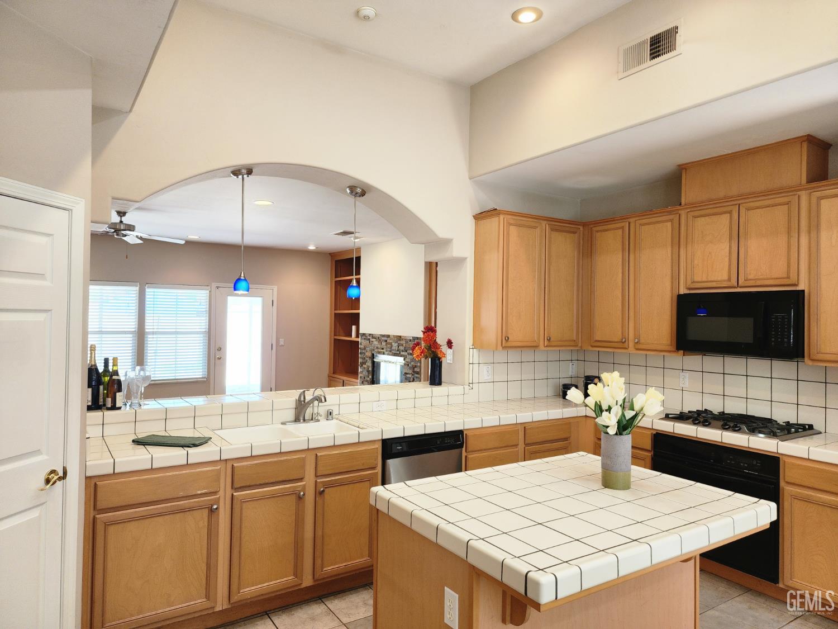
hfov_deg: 73.9
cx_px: 419
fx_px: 557
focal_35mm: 23
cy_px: 314
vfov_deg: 58.9
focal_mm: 6.4
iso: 160
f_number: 1.8
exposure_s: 1/120
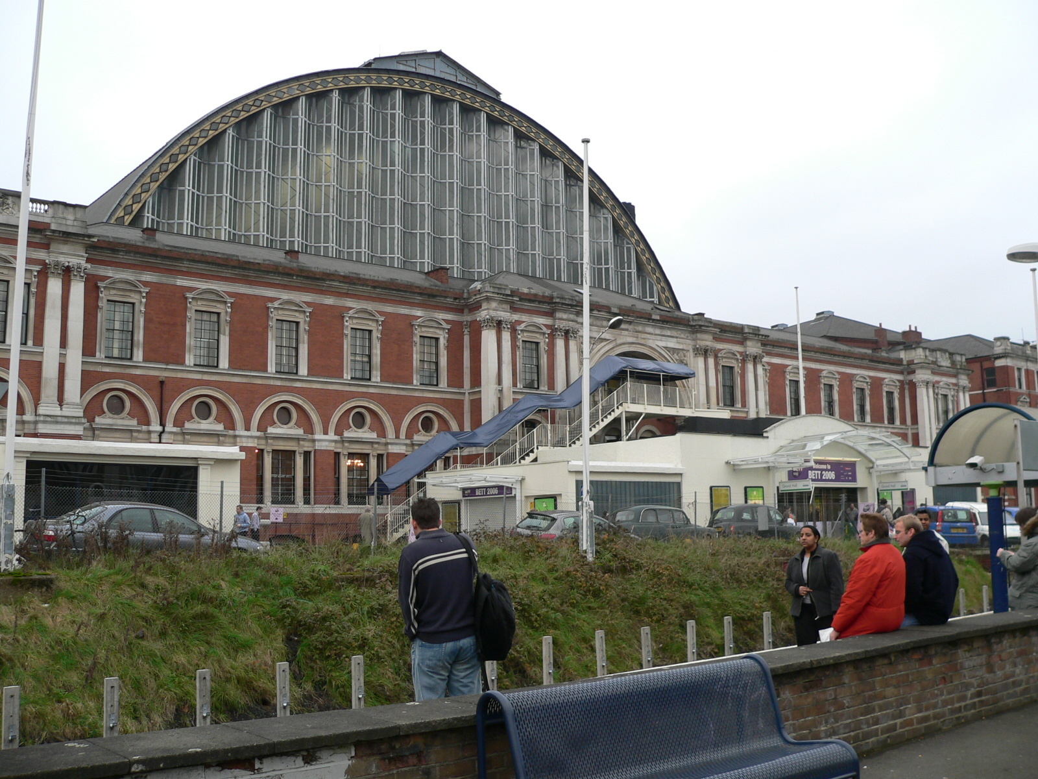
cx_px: 519
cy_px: 390
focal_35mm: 36
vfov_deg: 39.7
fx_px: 1080
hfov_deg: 51.4
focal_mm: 6
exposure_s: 1/80
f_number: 2.8
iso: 80
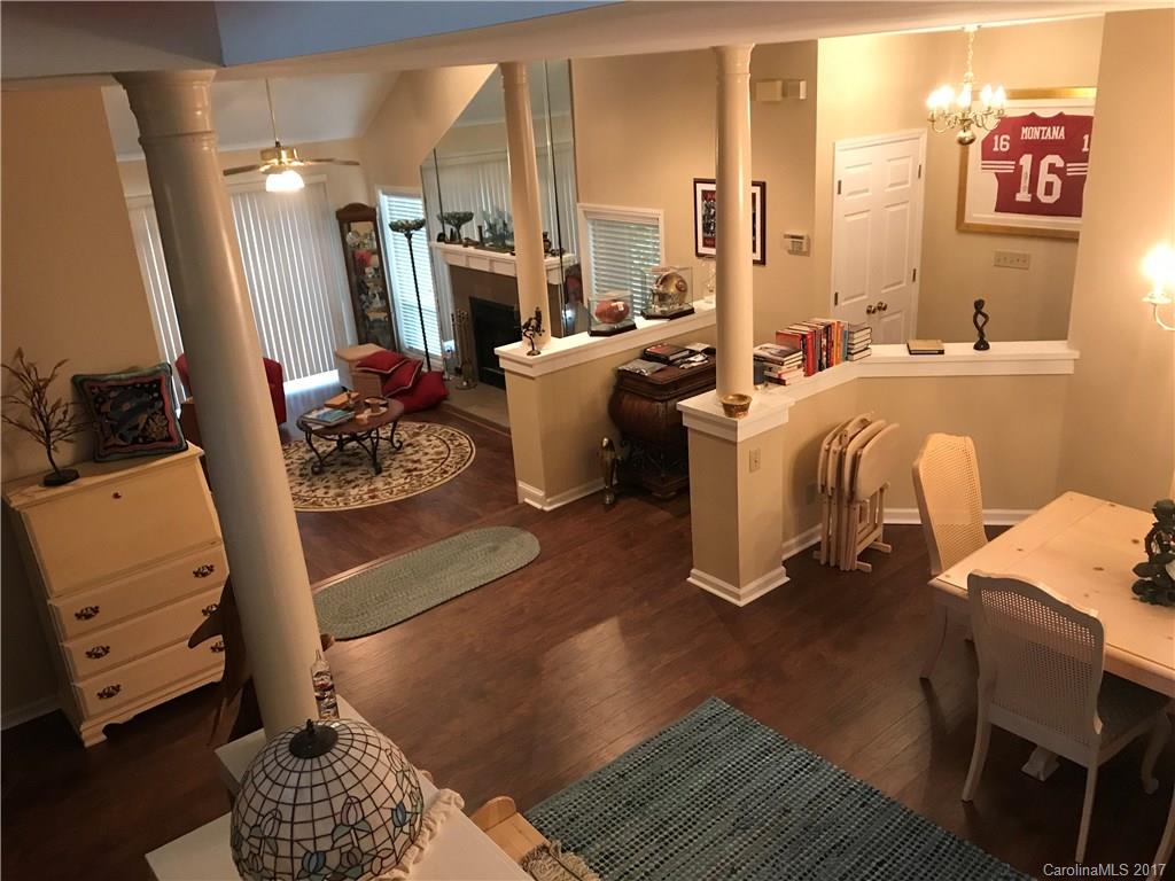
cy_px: 440
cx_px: 588
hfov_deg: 63.4
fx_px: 950
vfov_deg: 49.7
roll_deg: +3.3
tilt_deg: -19.9
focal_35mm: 28
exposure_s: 1/15
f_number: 1.8
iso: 80
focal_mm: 3.99
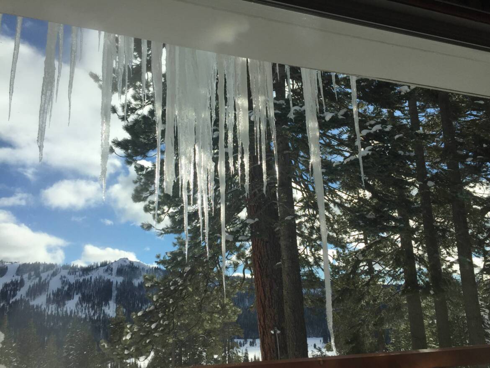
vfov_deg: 48.2
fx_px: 411
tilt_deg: +15.5
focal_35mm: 29
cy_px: 184
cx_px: 245
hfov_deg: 61.6
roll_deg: +0.4
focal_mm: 4.15
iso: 32
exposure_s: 1/2475
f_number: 2.2
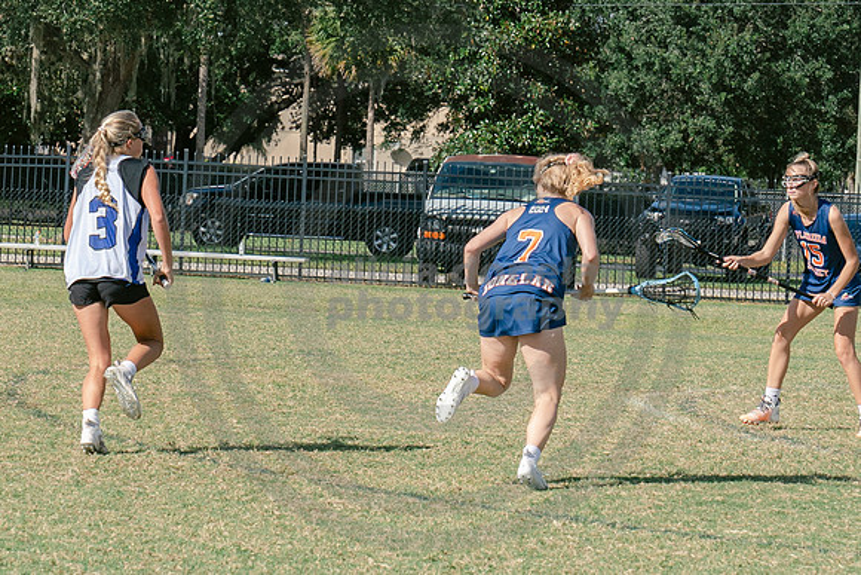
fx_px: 4675
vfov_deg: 7.0
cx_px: 415
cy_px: 294
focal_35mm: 195
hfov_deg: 10.5
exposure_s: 1/1000
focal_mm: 70
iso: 250
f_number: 5.6
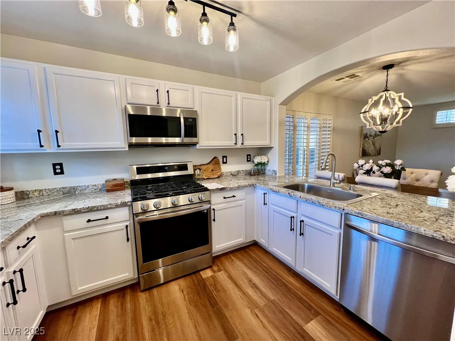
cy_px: 170
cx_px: 228
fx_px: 171
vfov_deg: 89.9
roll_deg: +1.5
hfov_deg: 106.2
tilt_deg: -7.5
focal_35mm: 13
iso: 160
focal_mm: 1.57
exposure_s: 1/120
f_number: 1.8
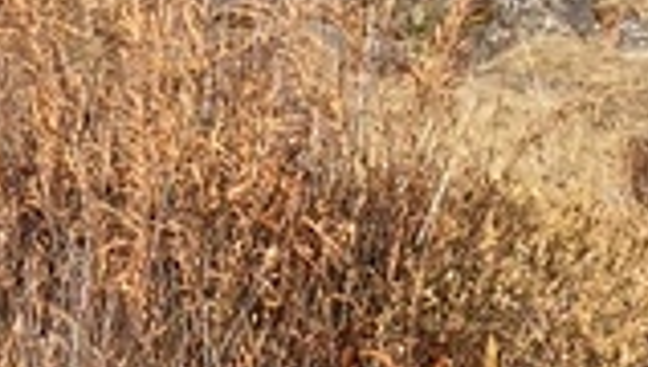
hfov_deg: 9.0
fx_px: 4096
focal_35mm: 238
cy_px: -416
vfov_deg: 5.0
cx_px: 440
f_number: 2.2
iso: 32
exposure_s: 1/1647
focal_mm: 4.15
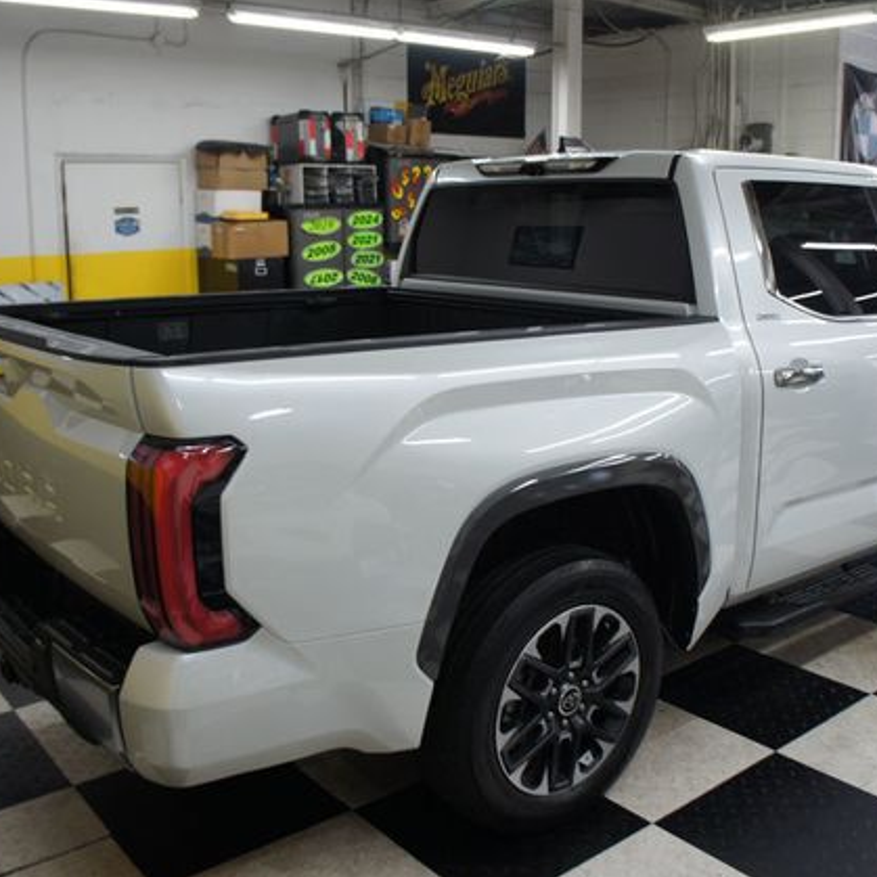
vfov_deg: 47.2
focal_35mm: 35
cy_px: 437
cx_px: 471
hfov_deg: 47.2
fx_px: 1003
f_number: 4
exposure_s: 1/30
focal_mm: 18
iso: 200
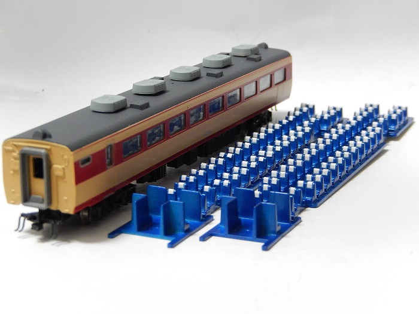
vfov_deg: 15.6
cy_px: 157
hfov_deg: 20.7
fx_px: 1150
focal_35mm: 95
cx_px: 210
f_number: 5.2
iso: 800
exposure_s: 1/8
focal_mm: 17
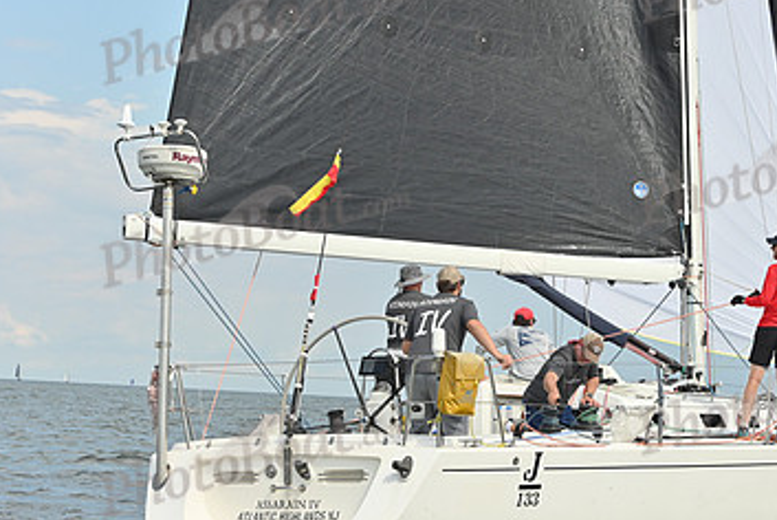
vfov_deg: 11.9
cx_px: 526
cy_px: 314
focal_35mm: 115
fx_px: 2484
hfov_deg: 17.7
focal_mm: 70
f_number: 6.3
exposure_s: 1/1600
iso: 320
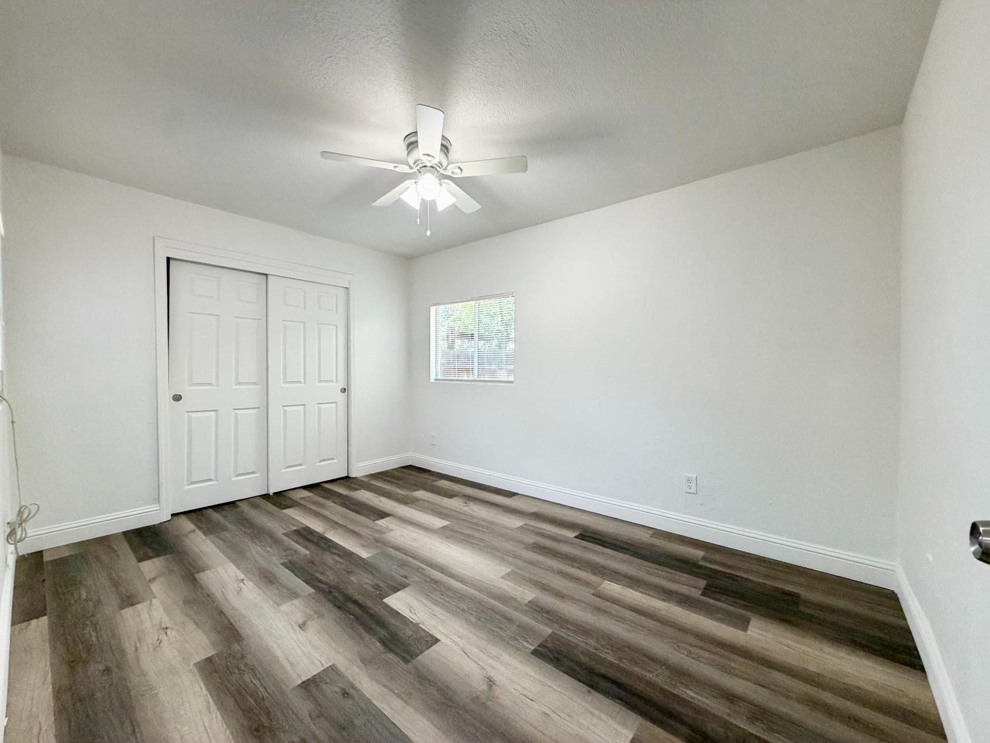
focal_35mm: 14
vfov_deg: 85.7
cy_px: 372
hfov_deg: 102.1
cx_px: 495
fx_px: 400
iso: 250
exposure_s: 1/120
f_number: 2.2
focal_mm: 2.22
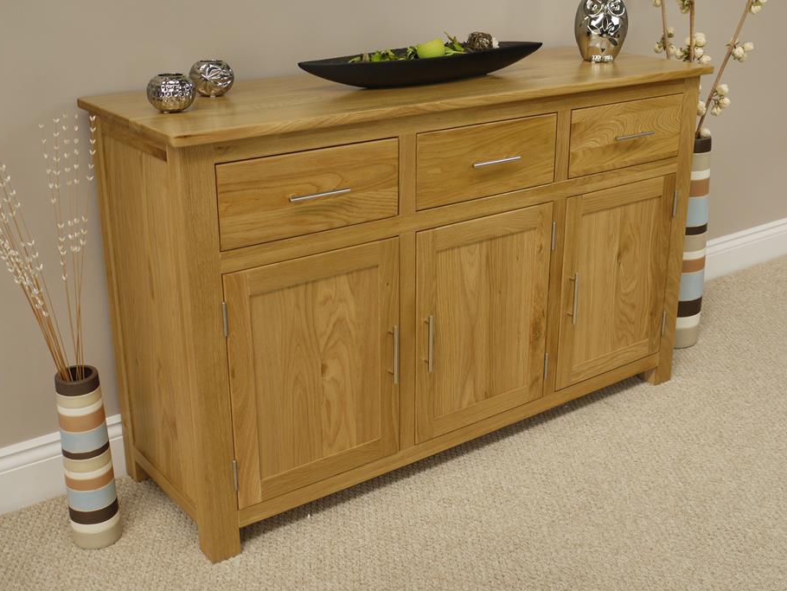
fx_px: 1023
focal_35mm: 45
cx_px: 419
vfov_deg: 32.2
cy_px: 276
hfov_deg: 42.0
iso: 200
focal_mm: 20
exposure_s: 1/30
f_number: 4.4
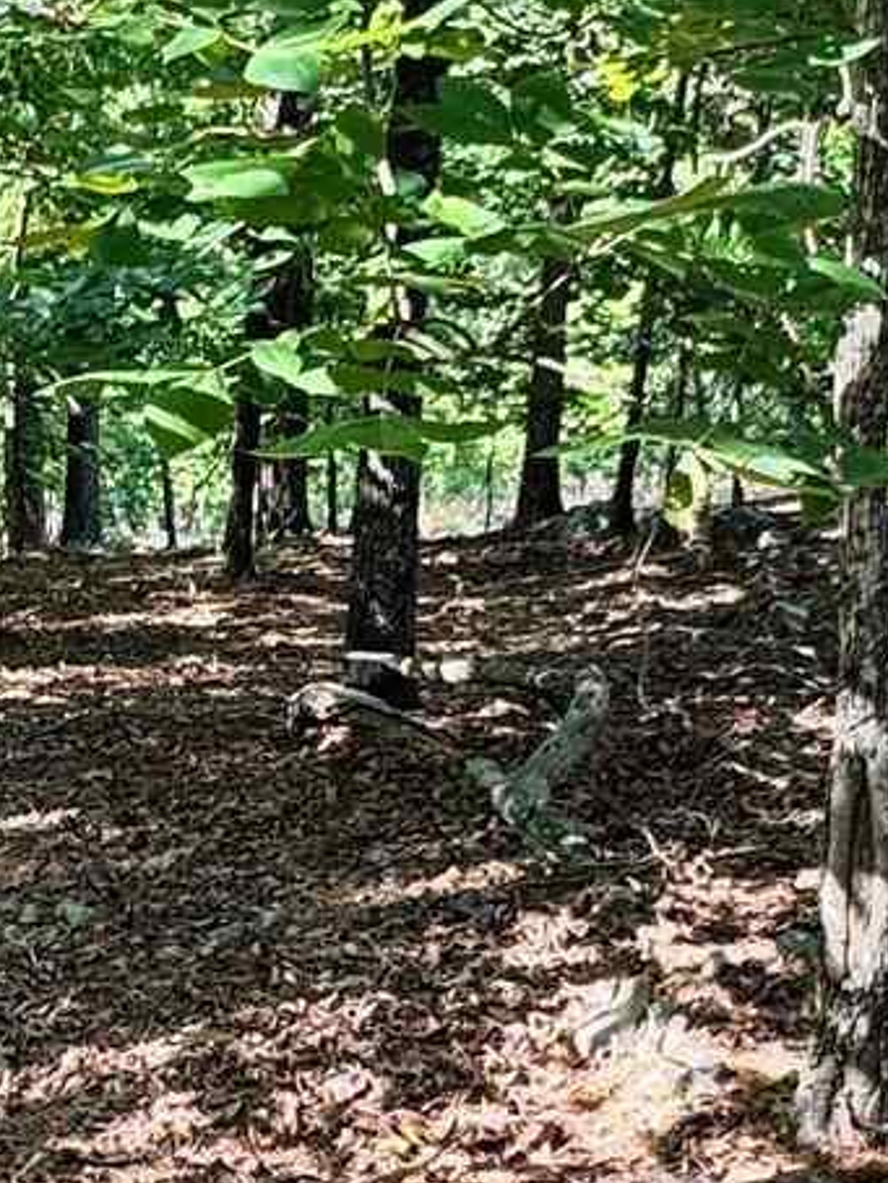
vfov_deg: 27.3
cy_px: 487
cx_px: 193
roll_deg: -1.0
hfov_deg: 20.5
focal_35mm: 71
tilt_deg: -11.5
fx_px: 2426
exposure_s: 1/99
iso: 50
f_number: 2.2
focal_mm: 2.22
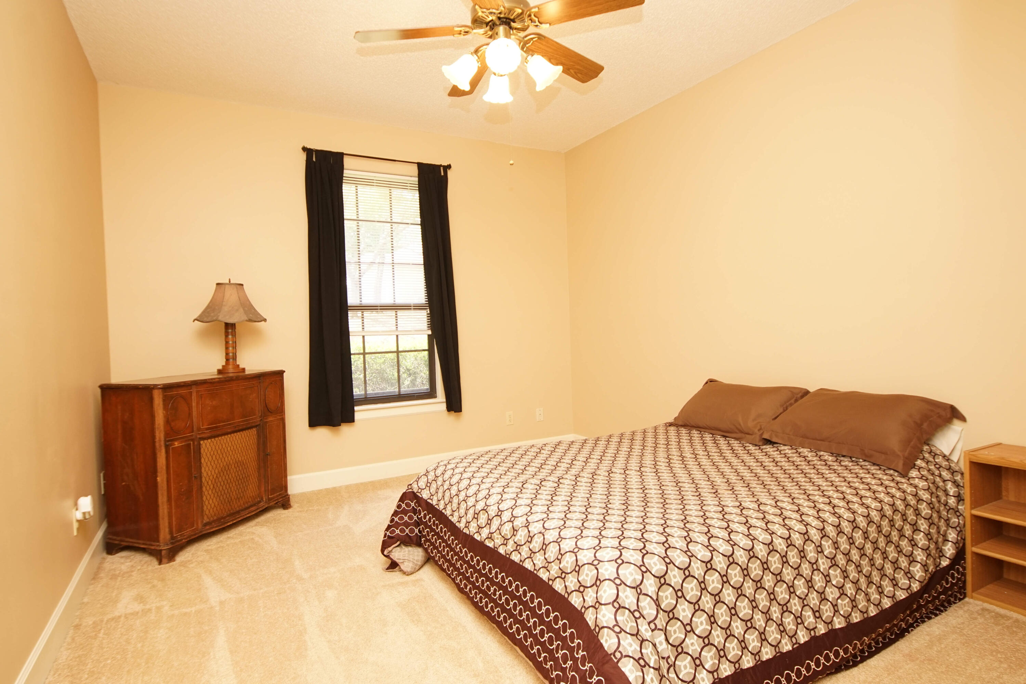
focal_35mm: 18
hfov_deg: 90.0
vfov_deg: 67.4
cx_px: 513
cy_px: 342
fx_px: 513
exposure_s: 1/60
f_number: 4.5
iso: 800
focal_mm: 12
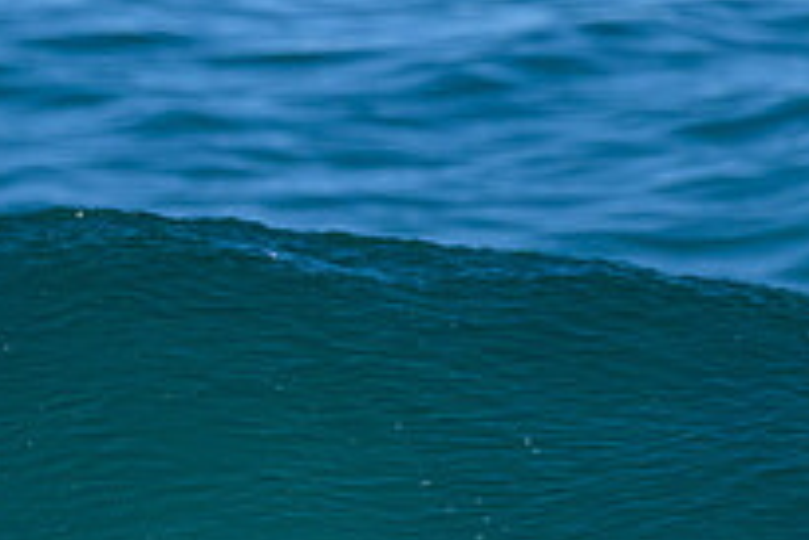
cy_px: 427
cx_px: 6
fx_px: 69823
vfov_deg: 0.4
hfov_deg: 0.7
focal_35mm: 3105
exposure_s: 1/2000
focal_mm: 800
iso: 450
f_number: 8
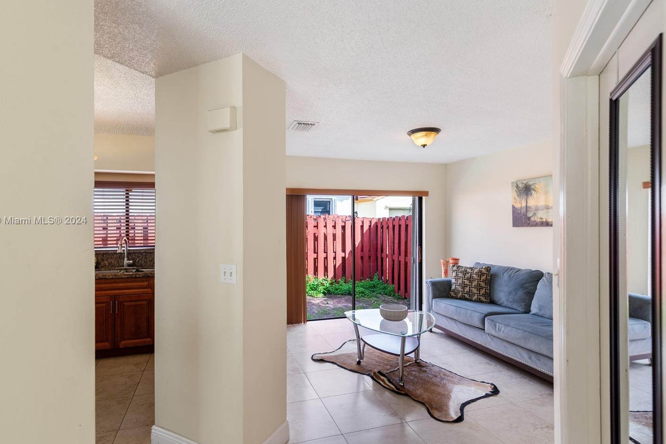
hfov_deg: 89.9
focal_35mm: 18
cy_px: 221
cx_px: 311
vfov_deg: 67.4
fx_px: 333
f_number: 7.1
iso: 320
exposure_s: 1/15
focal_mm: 16
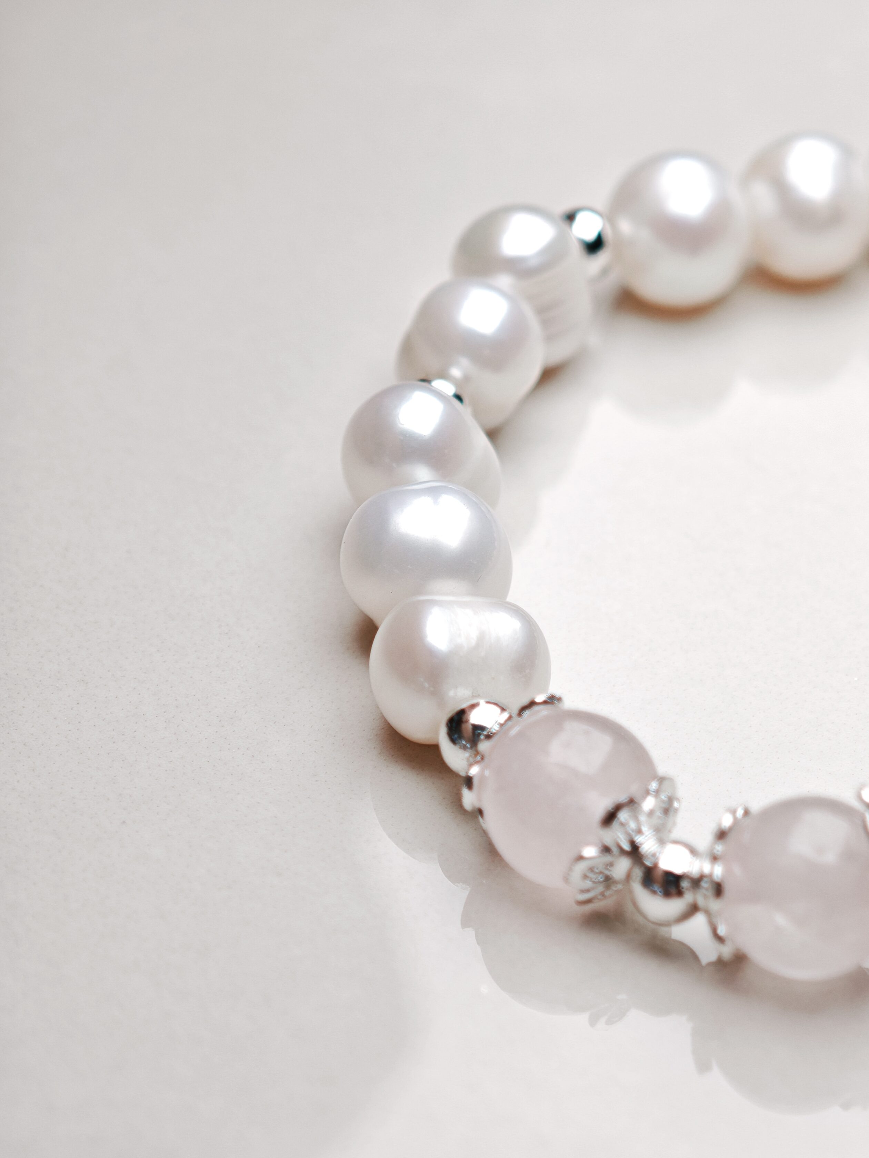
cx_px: 434
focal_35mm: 102
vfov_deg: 19.3
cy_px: 579
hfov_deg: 14.5
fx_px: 3414
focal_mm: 11.5
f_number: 1.8
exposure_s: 1/624
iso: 50
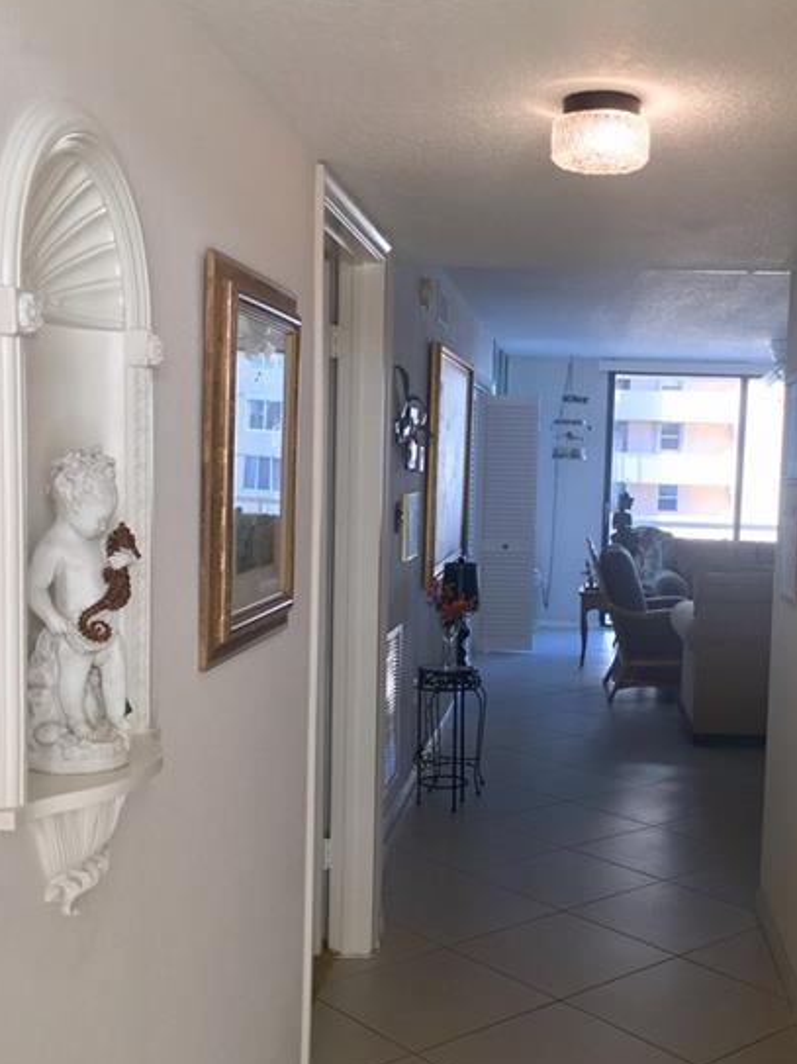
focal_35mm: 41
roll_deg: -1.7
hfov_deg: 34.8
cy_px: 604
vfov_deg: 45.7
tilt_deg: -6.7
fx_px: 1259
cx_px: 521
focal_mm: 4.15
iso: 32
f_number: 2.2
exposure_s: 1/60
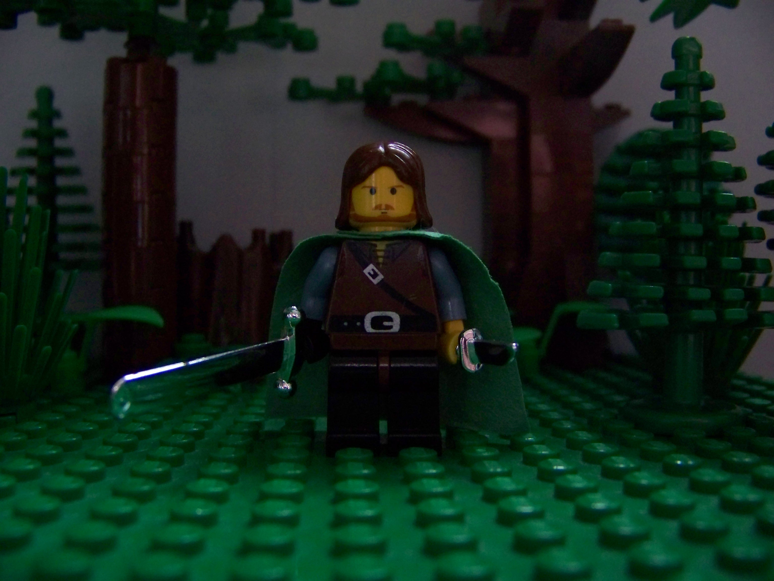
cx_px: 387
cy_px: 290
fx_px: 805
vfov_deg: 39.7
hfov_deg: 51.4
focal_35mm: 36
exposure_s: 1/2
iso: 400
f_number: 2.8
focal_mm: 5.85
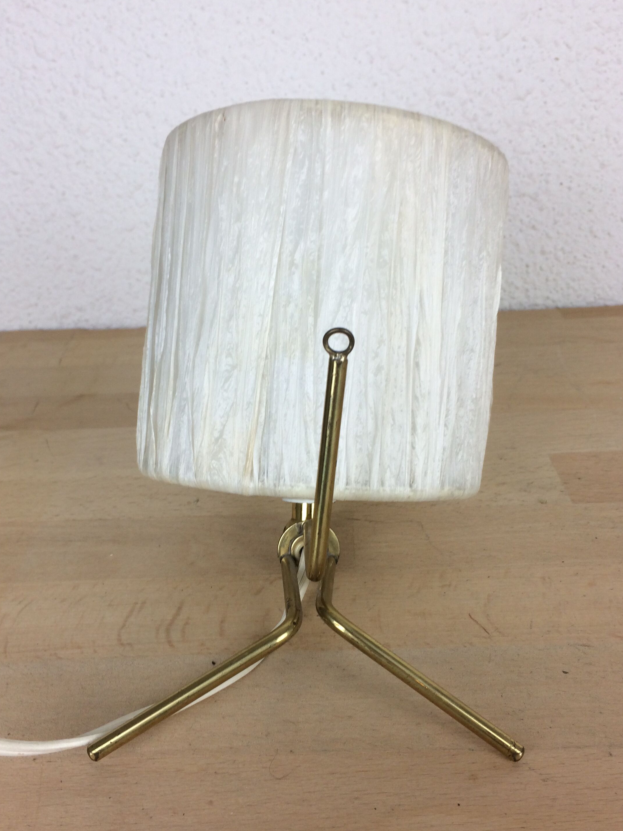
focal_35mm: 33
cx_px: 304
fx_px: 792
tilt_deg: -27.8
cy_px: 444
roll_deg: +3.9
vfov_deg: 55.3
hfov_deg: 42.9
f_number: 2.2
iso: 50
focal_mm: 4.15
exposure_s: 1/100
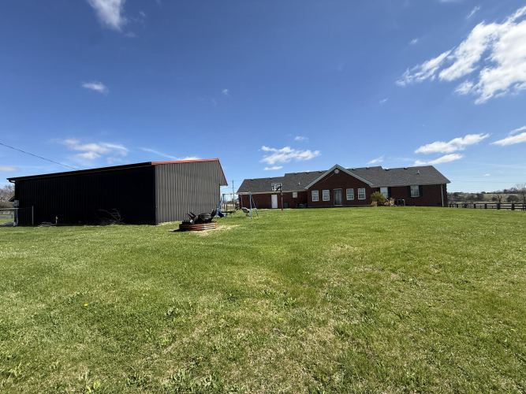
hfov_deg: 102.1
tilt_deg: +2.5
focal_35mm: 14
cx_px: 263
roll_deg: +2.2
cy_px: 197
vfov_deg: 85.7
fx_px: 213
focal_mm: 2.22
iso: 50
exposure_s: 1/1613
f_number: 2.2
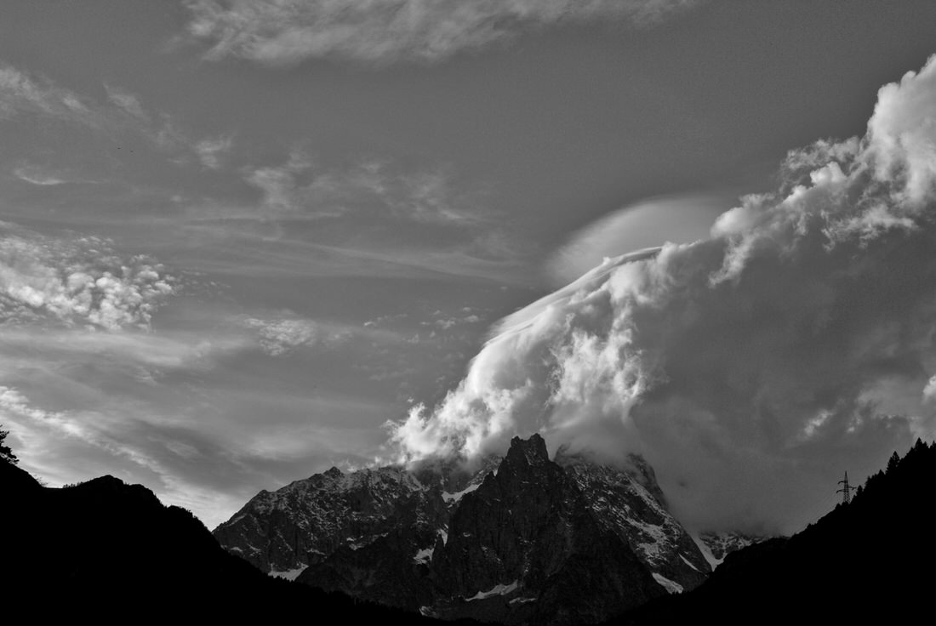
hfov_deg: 29.2
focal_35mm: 69
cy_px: 313
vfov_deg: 19.8
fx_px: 1796
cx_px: 468
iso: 200
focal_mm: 46
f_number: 7.1
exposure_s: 1/400
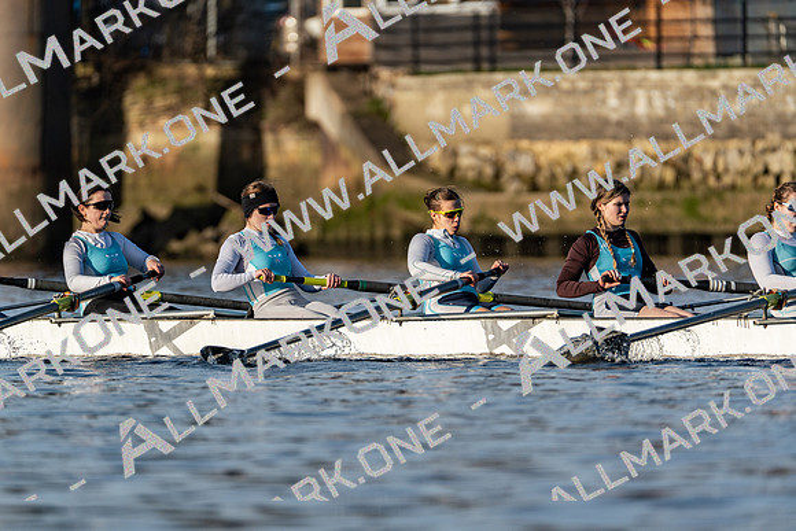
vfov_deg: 2.3
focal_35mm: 600
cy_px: 266
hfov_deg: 3.4
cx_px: 398
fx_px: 13269
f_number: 6.3
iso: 400
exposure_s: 1/2000
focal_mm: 600
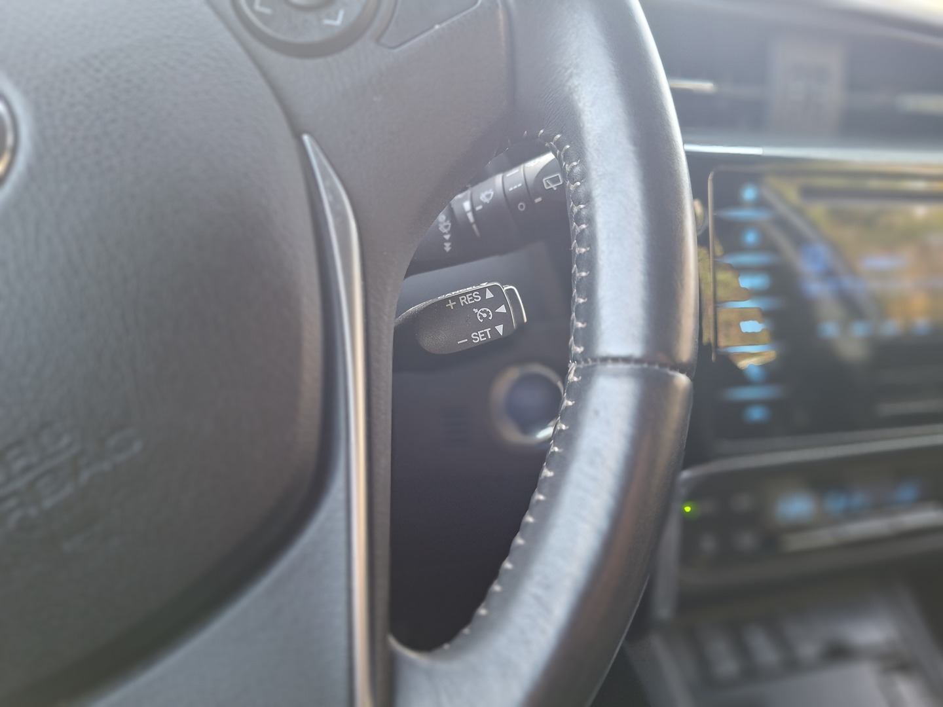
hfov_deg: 73.9
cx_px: 472
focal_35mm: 23
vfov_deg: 58.9
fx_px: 627
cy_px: 354
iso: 320
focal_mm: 5.54
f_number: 1.8
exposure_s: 1/100
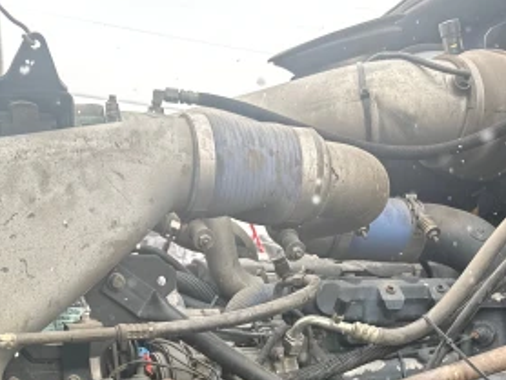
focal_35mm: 69
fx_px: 1009
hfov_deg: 28.1
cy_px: 487
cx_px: 246
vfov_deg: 19.7
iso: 64
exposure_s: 1/210
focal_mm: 6.86
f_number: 1.78
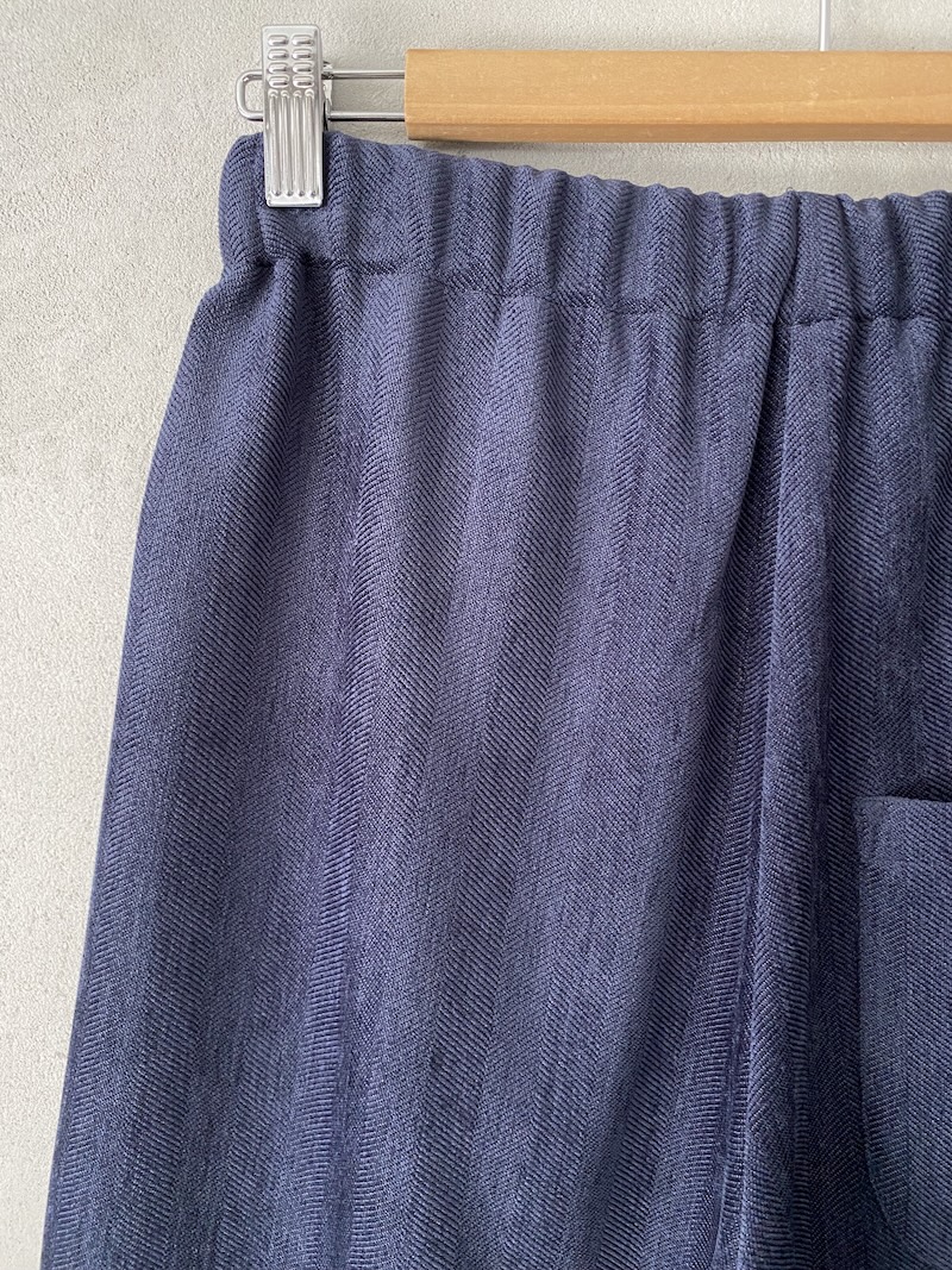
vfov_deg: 67.3
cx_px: 476
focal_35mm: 26
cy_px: 635
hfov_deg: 53.1
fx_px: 954
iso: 125
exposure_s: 1/80
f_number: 1.8
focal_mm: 4.25
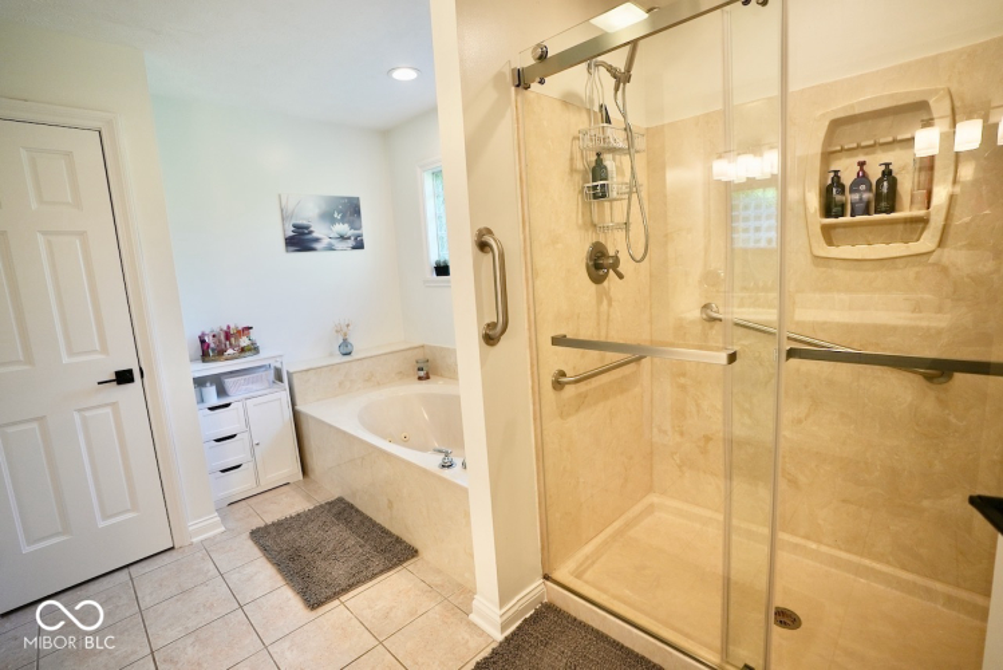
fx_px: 446
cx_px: 502
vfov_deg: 73.8
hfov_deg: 96.7
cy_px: 335
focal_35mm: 16
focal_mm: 16
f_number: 2.8
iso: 640
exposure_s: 1/250
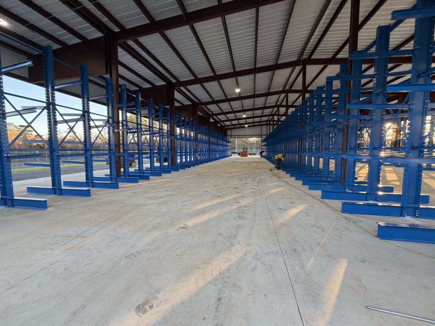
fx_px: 176
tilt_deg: -4.5
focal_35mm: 14
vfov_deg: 85.7
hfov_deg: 102.1
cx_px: 218
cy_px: 163
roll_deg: +0.5
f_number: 2.2
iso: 125
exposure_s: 1/121
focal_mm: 2.22
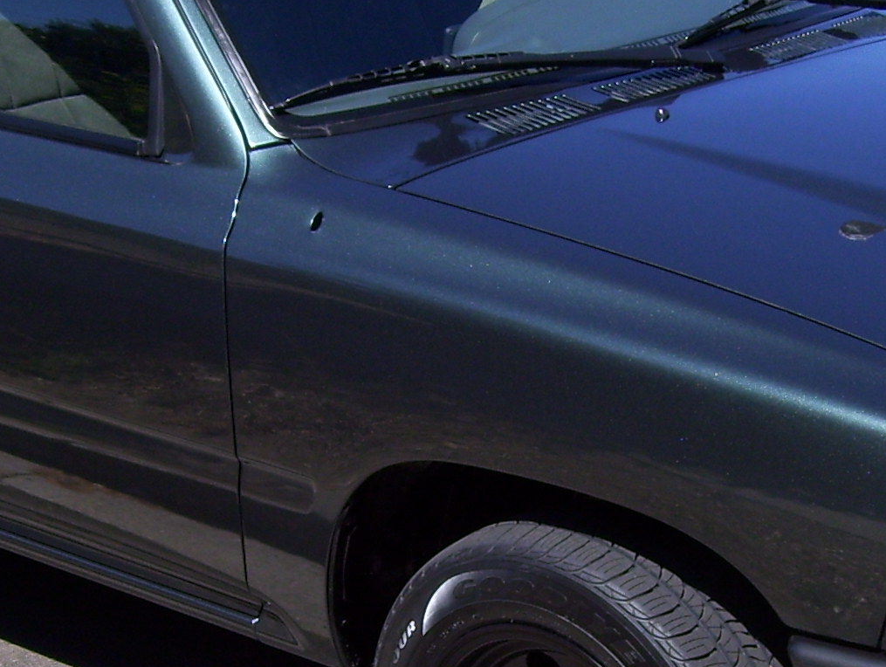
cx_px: 447
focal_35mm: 101
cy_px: 502
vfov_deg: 14.6
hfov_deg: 19.4
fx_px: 2588
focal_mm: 6
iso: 80
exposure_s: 1/320
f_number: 4.8
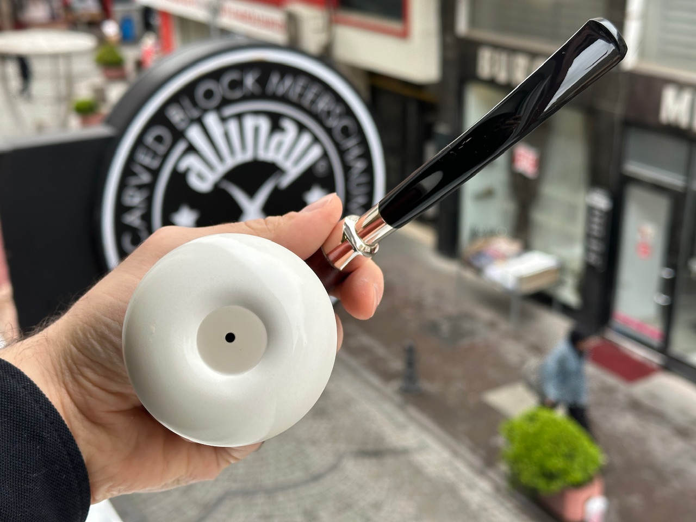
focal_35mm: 48
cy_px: 261
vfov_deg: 30.3
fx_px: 965
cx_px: 348
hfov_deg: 39.7
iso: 64
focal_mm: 6.86
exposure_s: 1/441
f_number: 1.78
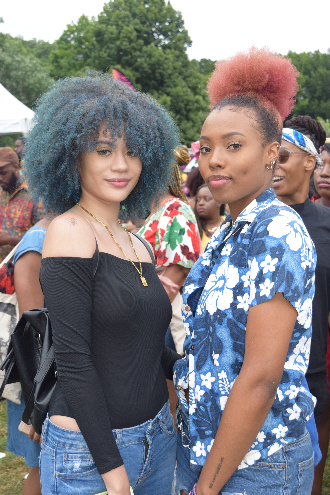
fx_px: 619
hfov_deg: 29.9
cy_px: 248
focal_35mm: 45
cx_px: 165
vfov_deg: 43.6
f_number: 5.6
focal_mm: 30
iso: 500
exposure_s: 1/125
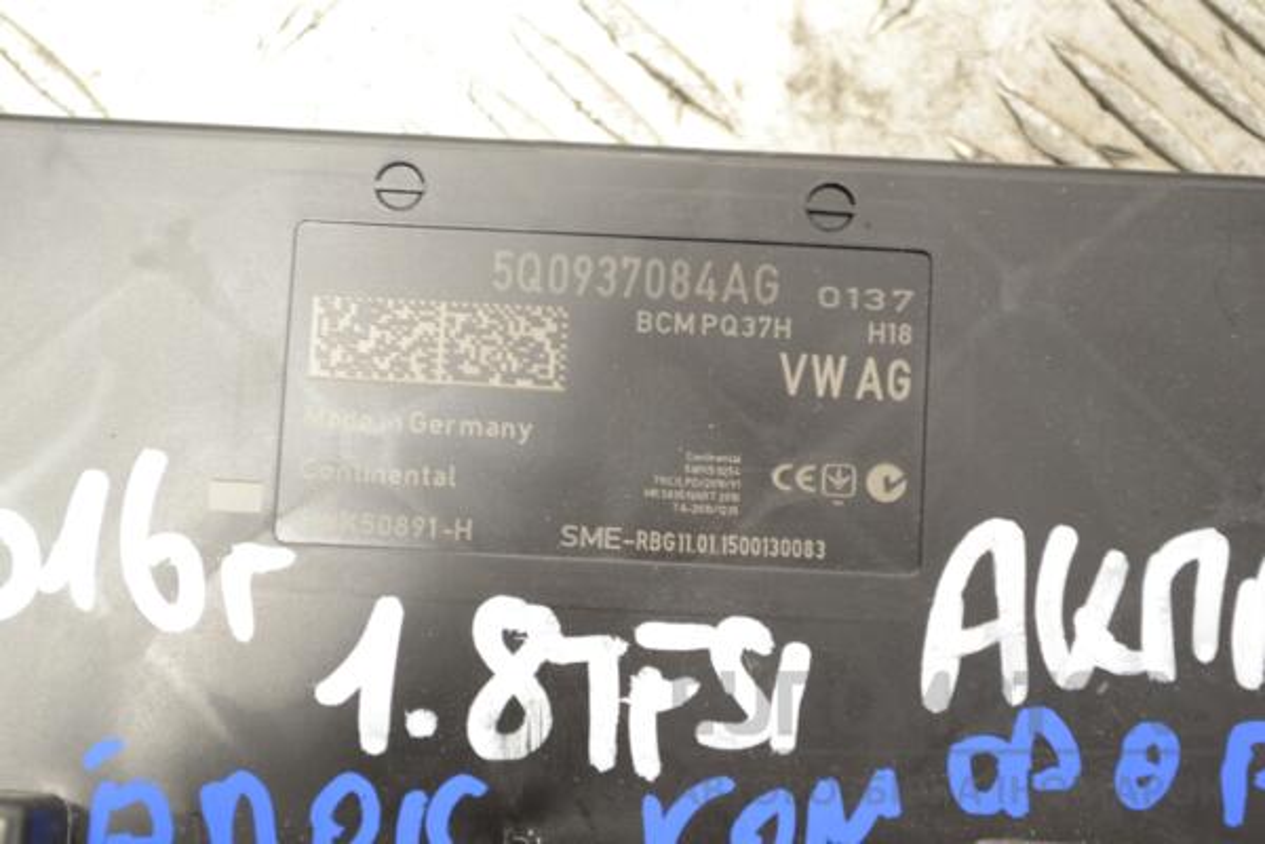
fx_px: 2899
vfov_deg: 16.6
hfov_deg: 24.6
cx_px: 632
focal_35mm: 82
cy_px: 422
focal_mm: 55
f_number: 5.6
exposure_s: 1/30
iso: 800
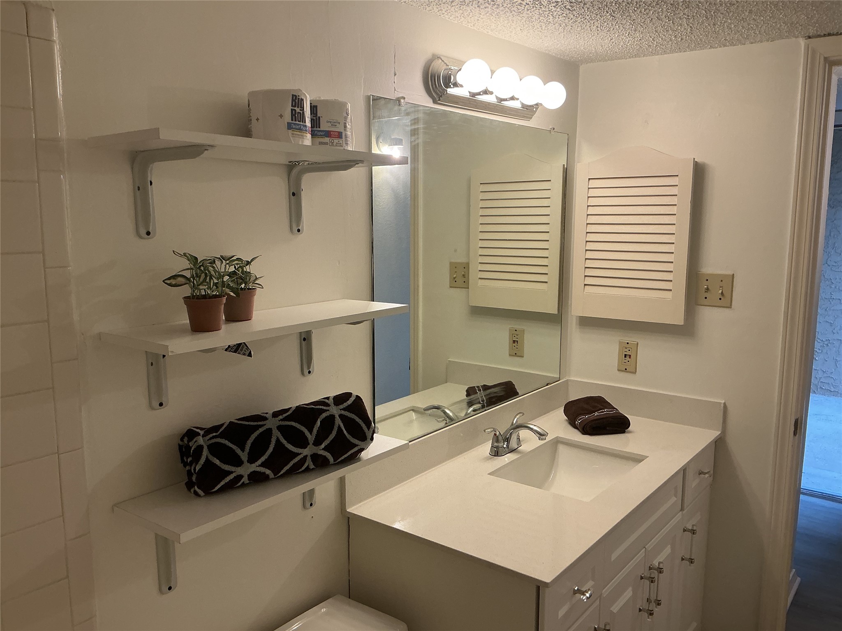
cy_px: 316
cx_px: 421
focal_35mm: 29
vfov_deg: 48.2
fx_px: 705
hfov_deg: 61.7
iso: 50
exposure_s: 1/60
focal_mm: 3
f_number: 1.8
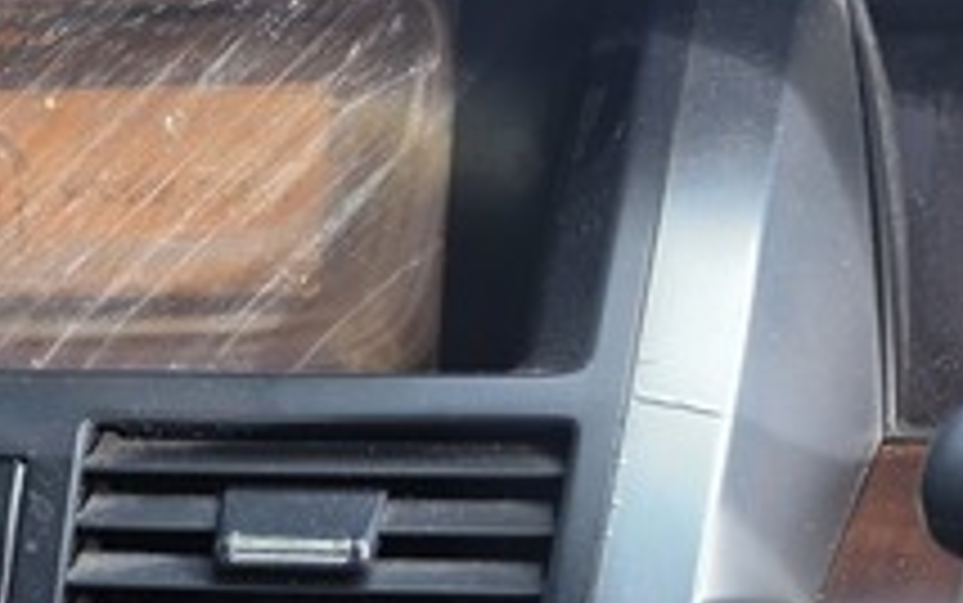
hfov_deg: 22.2
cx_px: 72
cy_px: 855
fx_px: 2390
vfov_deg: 13.7
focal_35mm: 91
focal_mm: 6.5
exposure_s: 1/180
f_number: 1.4
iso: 25
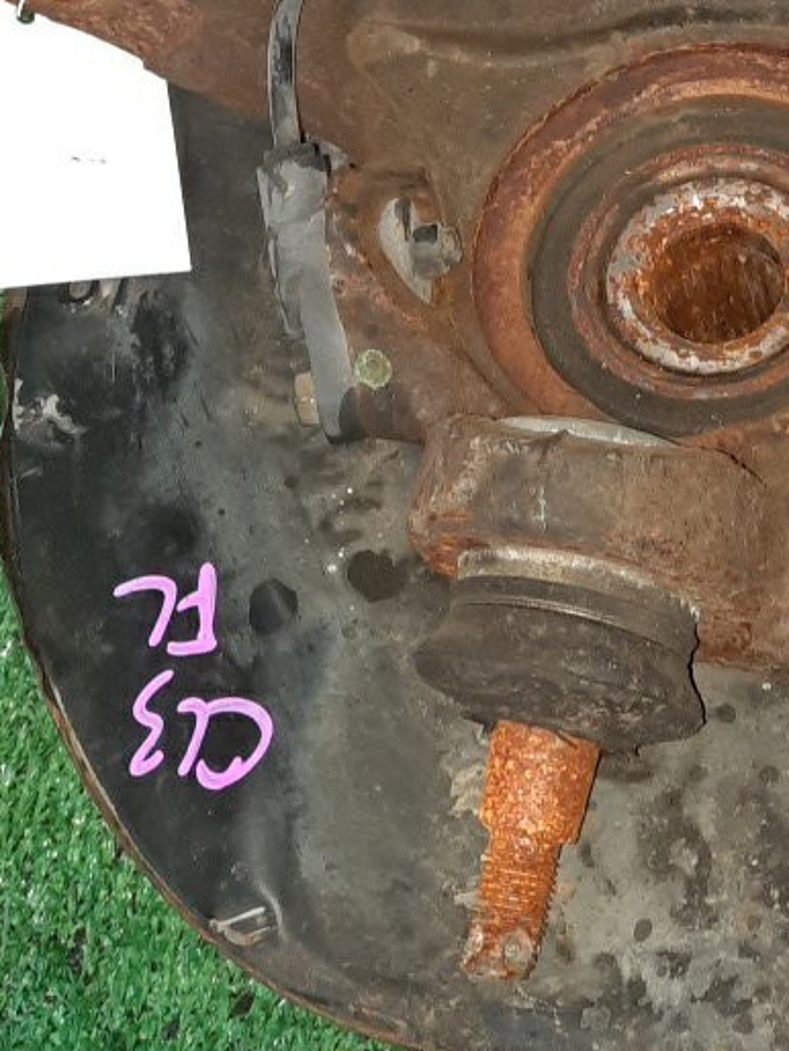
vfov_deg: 25.3
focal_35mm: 70
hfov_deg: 20.7
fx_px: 2126
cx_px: 687
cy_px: -162
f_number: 2
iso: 354
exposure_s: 1/33
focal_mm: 4.6
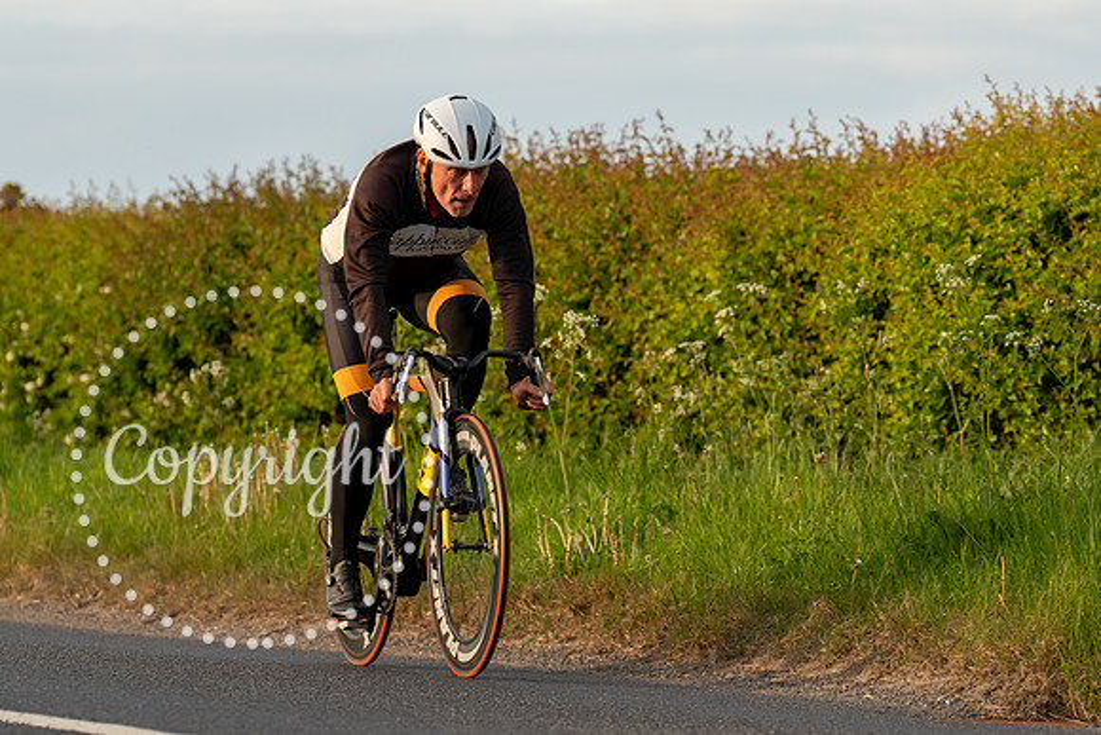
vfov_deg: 5.2
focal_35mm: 263
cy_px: 304
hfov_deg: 7.8
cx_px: 450
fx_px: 8057
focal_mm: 153
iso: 400
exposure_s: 1/1000
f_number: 4
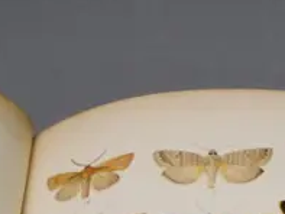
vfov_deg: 7.8
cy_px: 525
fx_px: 1458
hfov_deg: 10.9
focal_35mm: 177
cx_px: 378
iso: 3200
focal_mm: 17
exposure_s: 1/400
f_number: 5.6
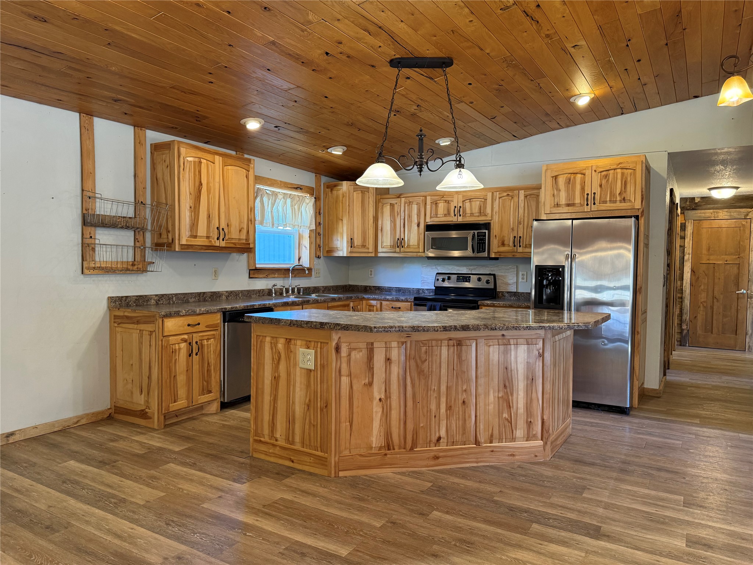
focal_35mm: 24
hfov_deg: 71.6
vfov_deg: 56.8
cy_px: 282
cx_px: 376
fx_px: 522
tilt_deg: -2.1
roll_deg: -0.7
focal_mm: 6.76
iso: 250
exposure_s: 1/60
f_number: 1.78
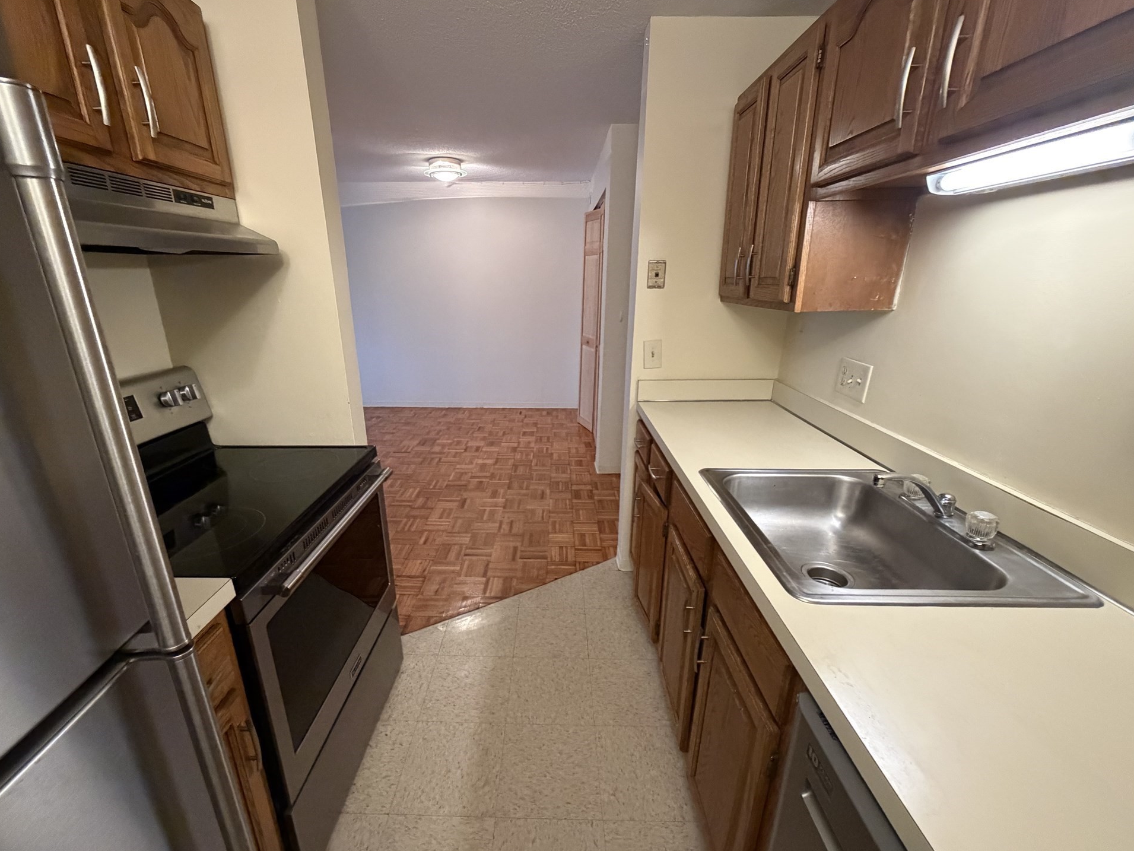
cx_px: 543
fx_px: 491
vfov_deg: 81.7
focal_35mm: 15
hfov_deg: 98.1
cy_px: 438
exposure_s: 1/60
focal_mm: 2.22
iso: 800
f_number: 2.2
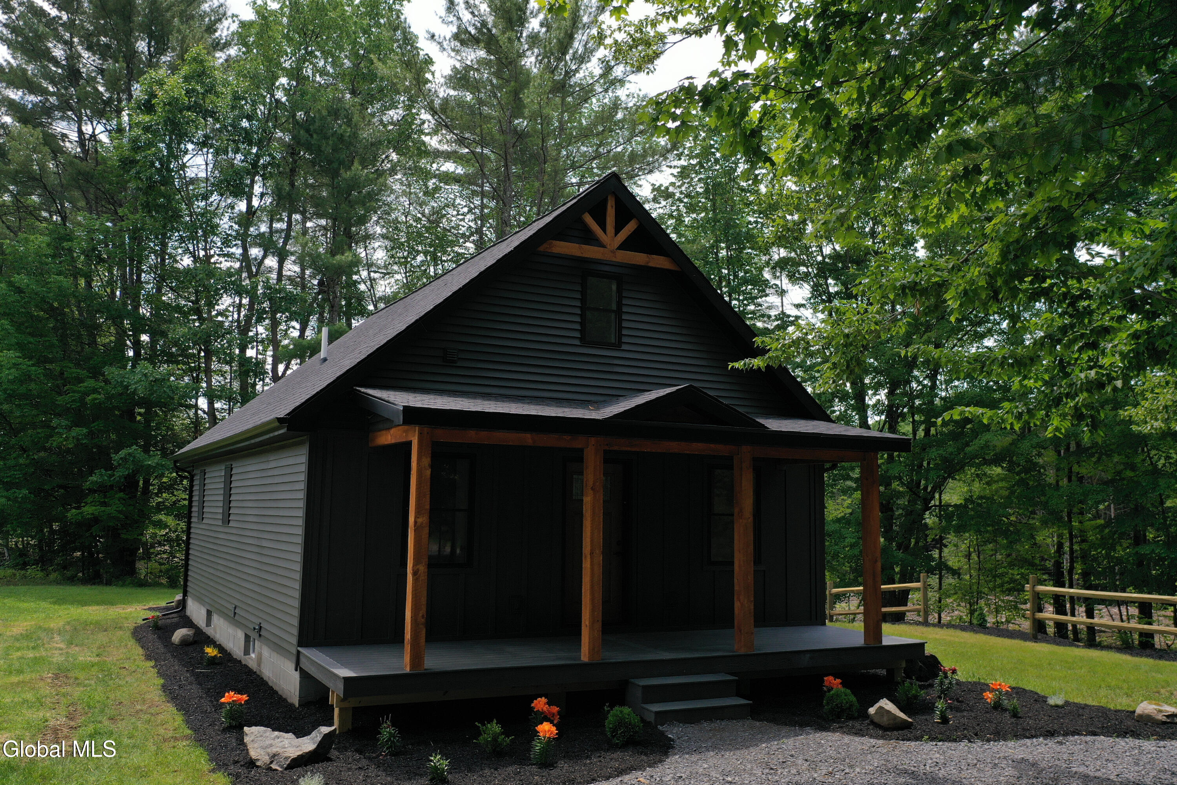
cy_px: 392
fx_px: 915
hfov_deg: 65.5
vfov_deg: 46.4
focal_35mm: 28
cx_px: 588
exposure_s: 1/50
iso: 100
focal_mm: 10.26
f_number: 3.2
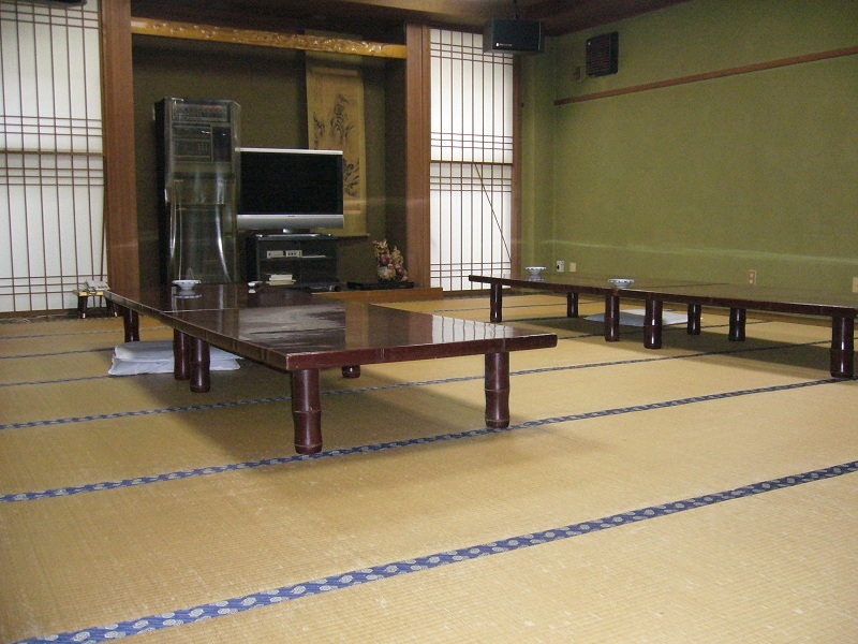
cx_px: 429
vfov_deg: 40.7
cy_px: 322
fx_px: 868
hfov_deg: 52.6
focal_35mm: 35
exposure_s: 1/60
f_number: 2.8
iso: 400
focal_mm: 5.8
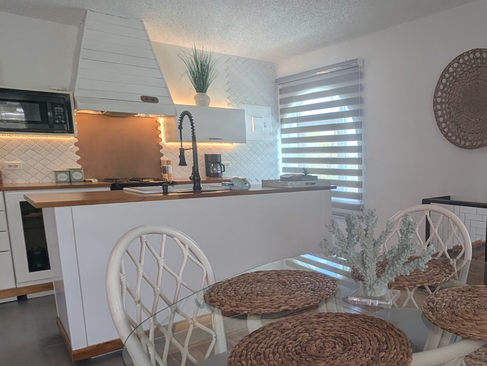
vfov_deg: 52.7
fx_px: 366
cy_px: 225
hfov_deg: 61.8
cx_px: 388
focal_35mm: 26
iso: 53
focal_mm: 1.95
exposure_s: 1/120
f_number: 2.2
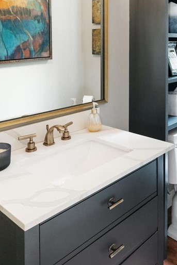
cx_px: 137
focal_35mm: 38
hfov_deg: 34.2
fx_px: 280
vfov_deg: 47.8
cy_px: 52
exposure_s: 1/10
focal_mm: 18
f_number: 6.3
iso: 6400
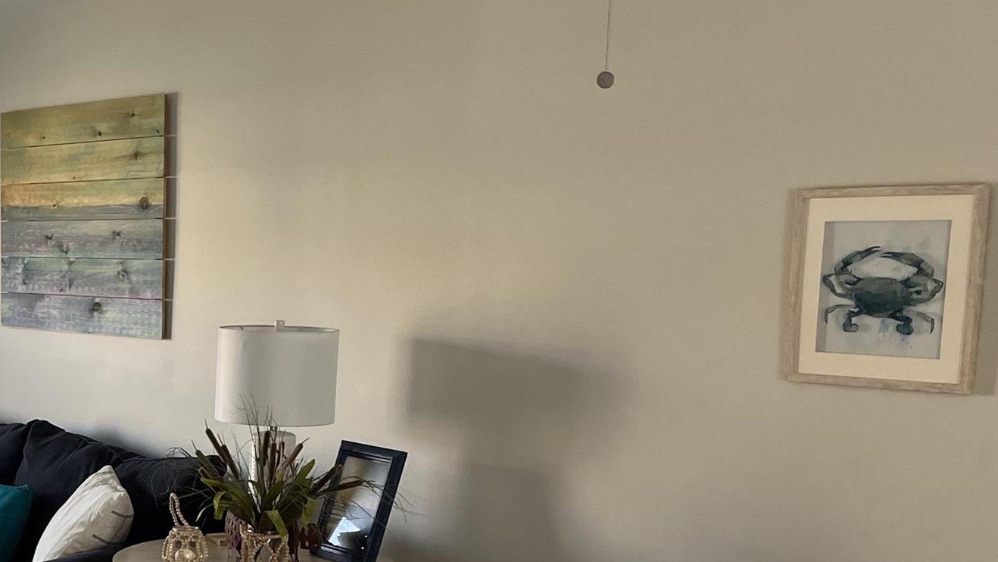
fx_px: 1747
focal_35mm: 66
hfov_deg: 30.0
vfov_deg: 17.9
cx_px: 39
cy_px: 536
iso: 64
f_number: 1.6
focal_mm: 5.1
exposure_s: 1/120
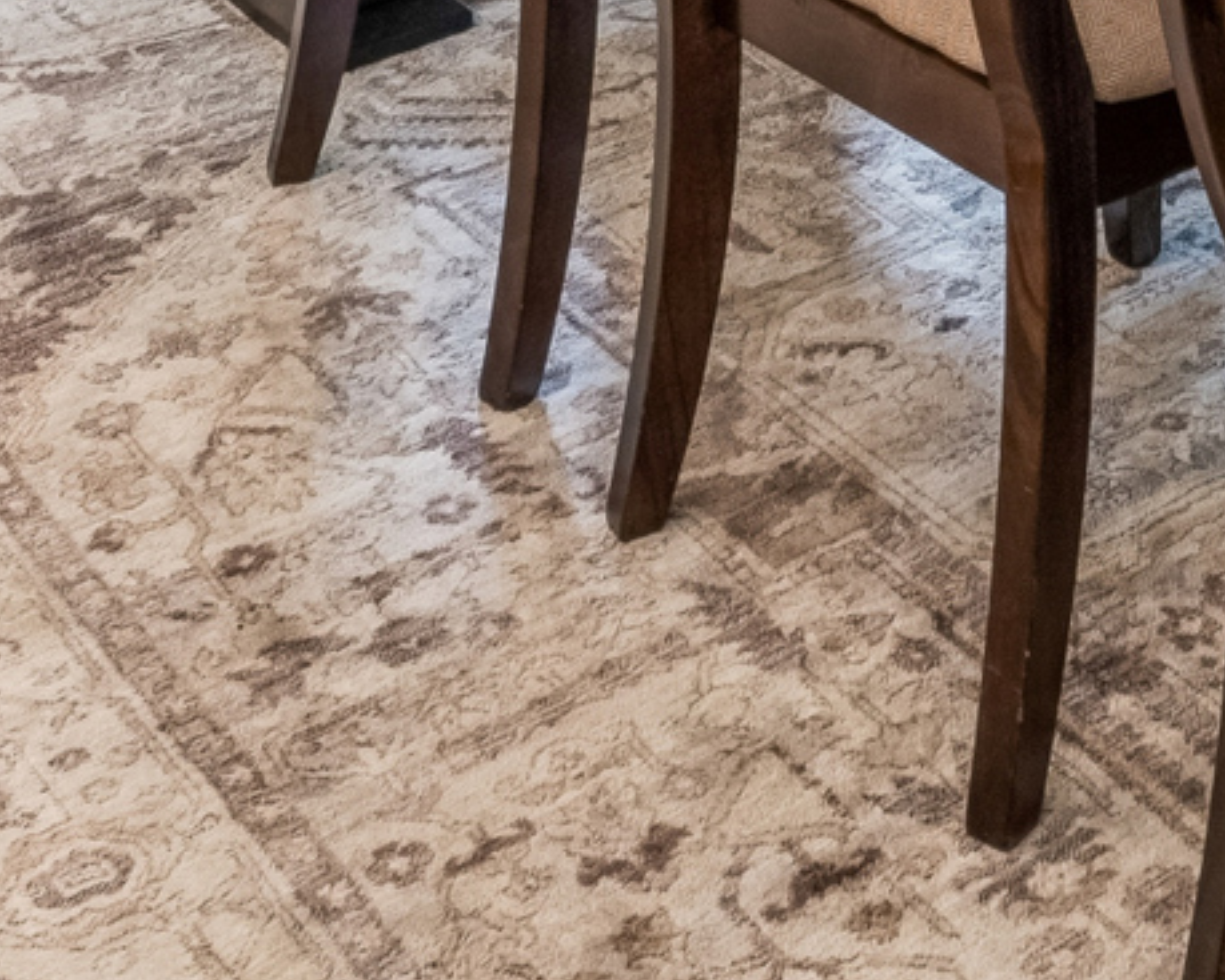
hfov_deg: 20.1
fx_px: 3326
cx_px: 1276
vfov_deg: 12.4
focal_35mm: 92
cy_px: -1511
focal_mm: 14.6
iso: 400
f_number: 13
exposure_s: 1
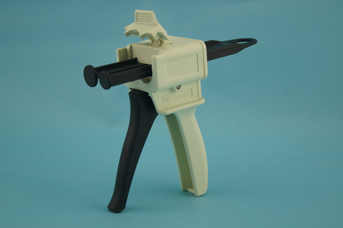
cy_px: 114
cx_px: 172
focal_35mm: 75
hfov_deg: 27.0
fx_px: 714
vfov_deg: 18.1
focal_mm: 50
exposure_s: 1/160
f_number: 5.6
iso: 200
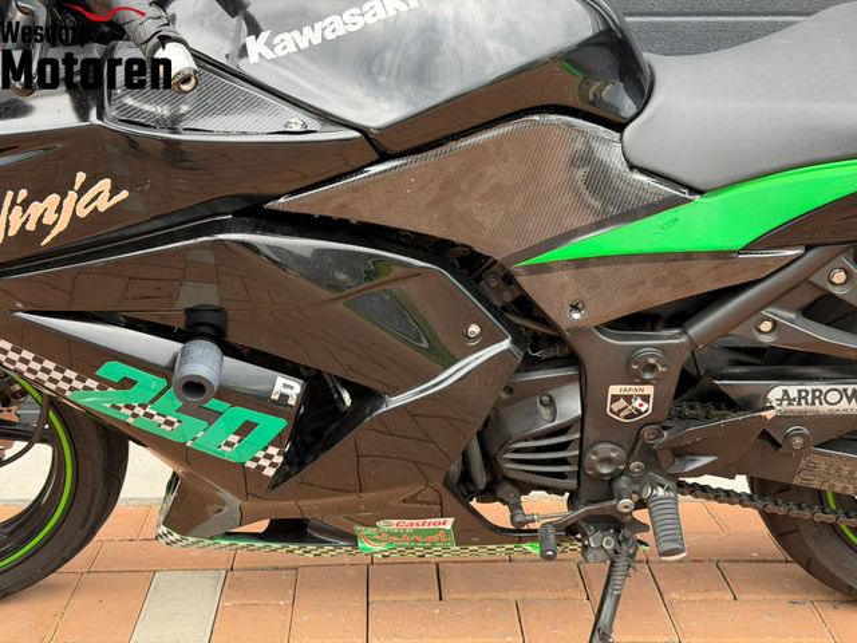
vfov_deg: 30.3
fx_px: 1188
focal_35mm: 48
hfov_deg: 39.7
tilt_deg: -17.4
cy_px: 322
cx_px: 428
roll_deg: -0.6
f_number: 1.78
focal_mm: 6.76
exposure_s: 1/366
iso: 80
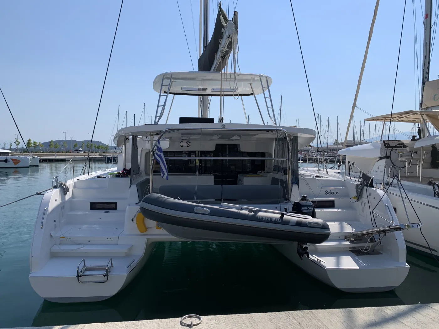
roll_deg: +0.0
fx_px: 330
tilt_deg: -2.9
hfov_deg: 67.3
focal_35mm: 26
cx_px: 220
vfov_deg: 53.1
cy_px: 164
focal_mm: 4.25
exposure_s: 1/4464
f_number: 1.8
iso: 25
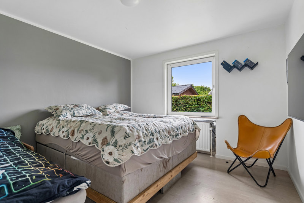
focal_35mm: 17
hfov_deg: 93.3
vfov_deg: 70.4
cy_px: 102
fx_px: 144
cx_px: 152
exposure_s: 1/50
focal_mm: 17
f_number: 4
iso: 400
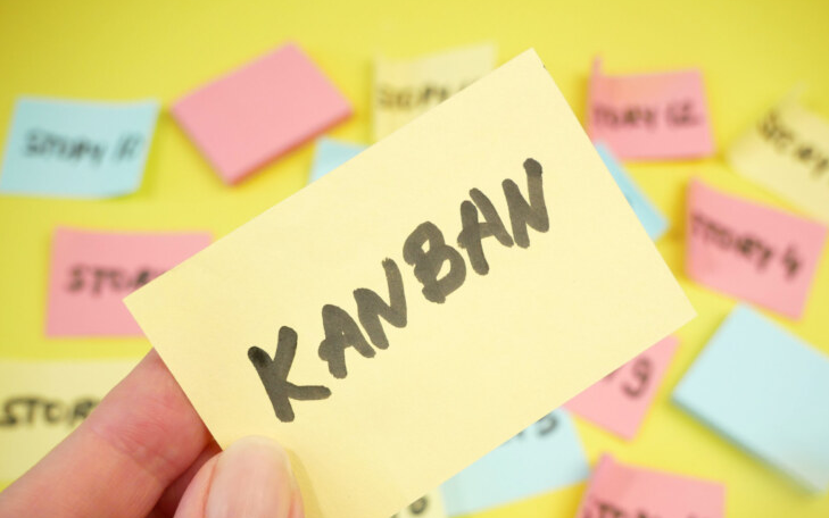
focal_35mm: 41
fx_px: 927
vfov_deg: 31.1
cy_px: 331
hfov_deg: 48.2
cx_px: 427
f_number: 5
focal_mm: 18
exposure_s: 1/50
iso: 400
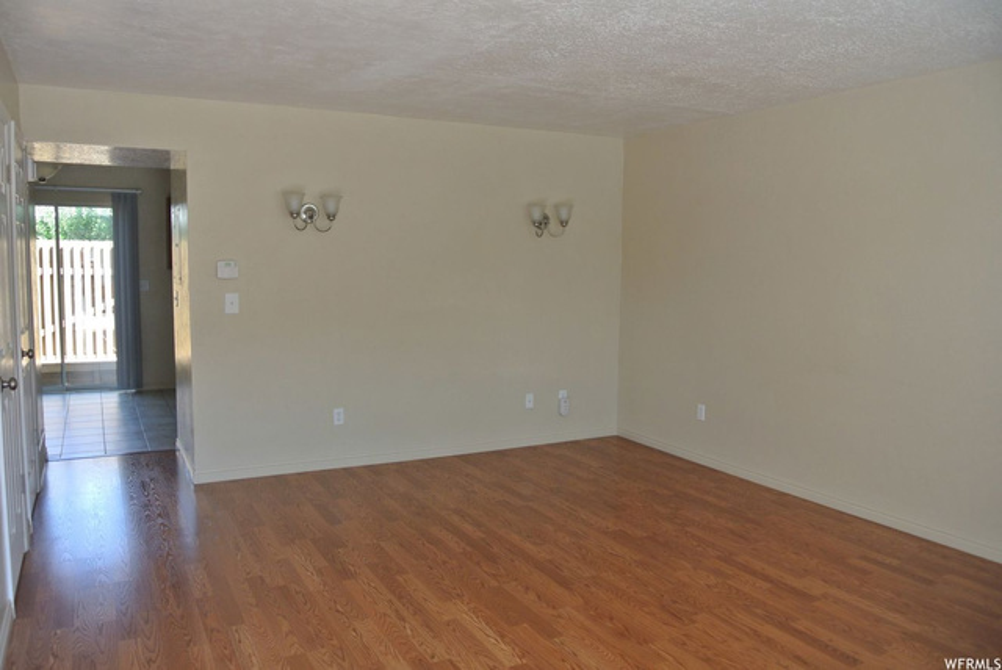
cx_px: 501
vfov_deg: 48.0
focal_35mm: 27
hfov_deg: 67.3
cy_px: 335
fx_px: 752
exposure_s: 1/160
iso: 200
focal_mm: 10
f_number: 3.5
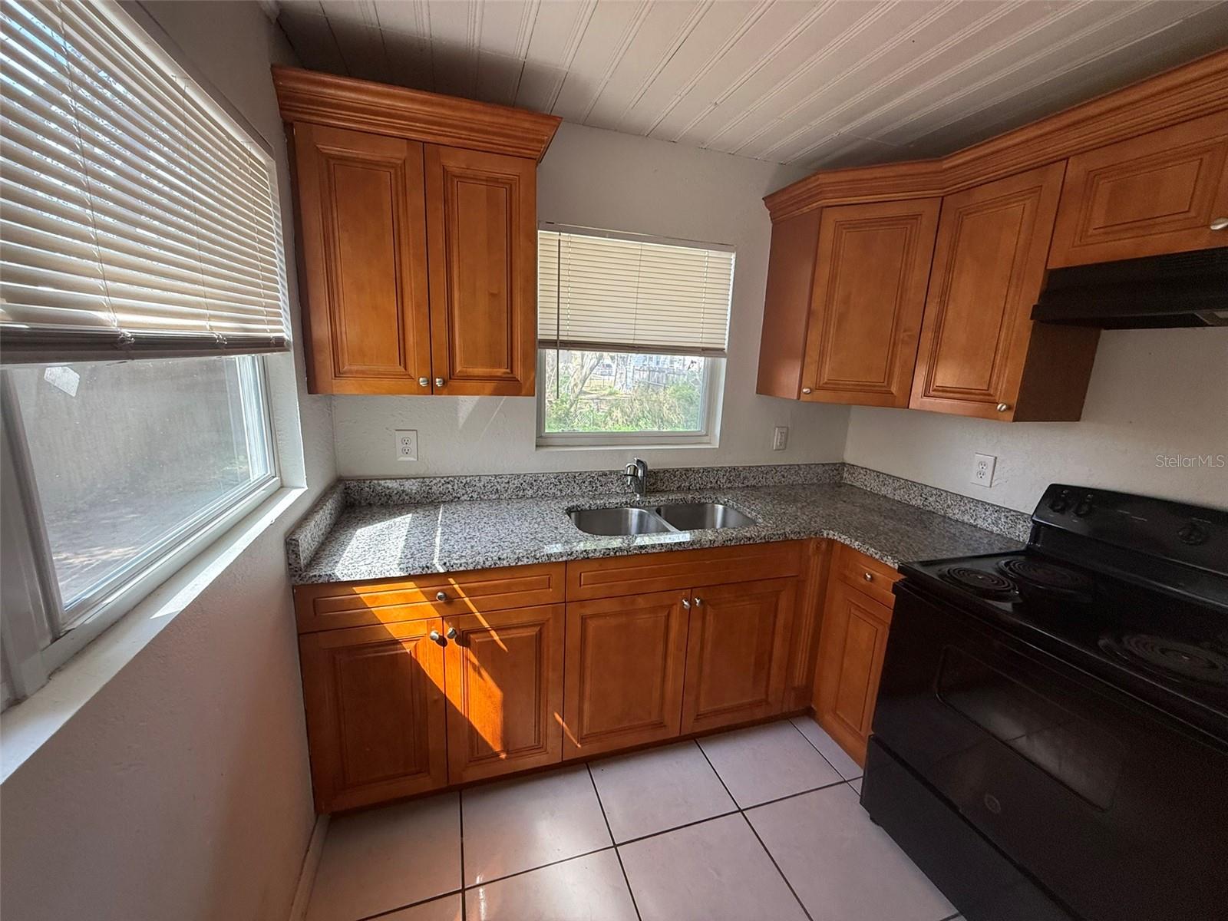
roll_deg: -4.5
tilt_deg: -11.5
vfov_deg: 85.7
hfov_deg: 102.1
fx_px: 497
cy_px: 460
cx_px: 614
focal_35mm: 14
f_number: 2.2
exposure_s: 1/99
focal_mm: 2.22
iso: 125
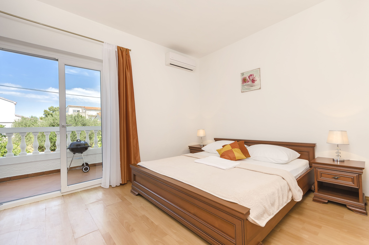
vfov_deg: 77.1
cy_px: 122
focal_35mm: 15
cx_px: 184
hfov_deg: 100.5
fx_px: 153
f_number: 8
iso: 100
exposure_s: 1/80
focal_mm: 10
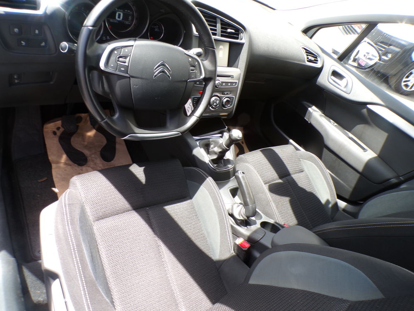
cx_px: 207
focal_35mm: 24
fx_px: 287
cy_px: 156
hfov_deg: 71.6
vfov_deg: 56.8
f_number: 4.4
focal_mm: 4.3
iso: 100
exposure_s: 1/56
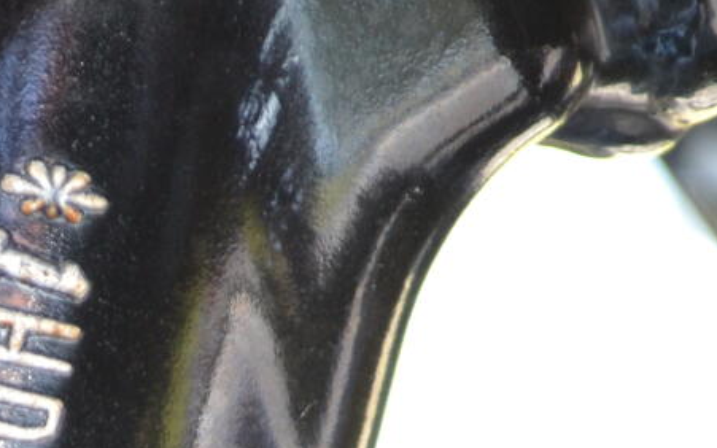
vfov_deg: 4.6
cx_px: -75
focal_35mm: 280
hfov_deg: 7.5
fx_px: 5466
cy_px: 974
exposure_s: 1/30
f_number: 5.6
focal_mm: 55
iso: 360
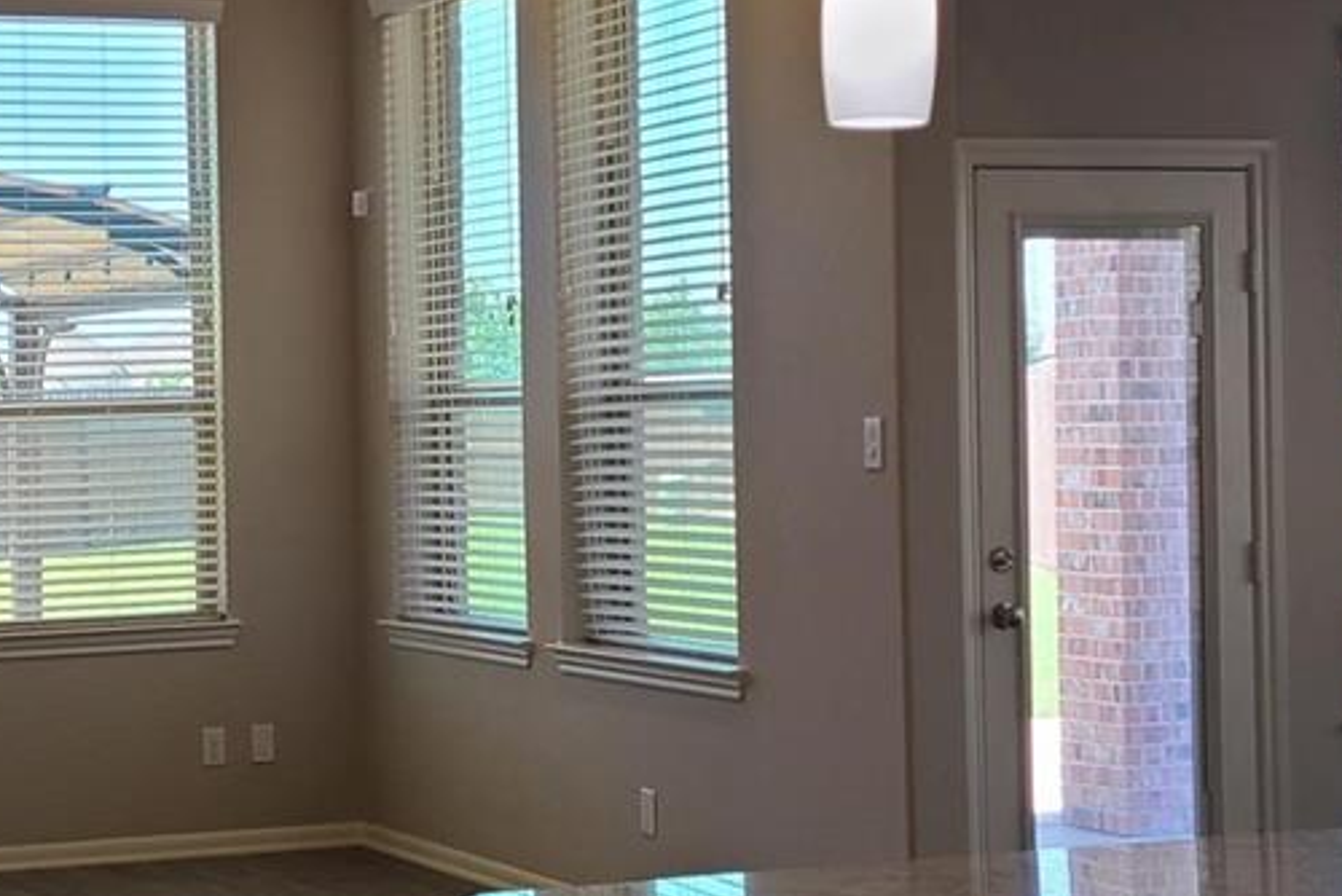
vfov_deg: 16.5
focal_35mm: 83
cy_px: 507
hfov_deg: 24.0
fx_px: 3096
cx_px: 217
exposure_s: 1/125
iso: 40
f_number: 1.8
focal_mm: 5.4
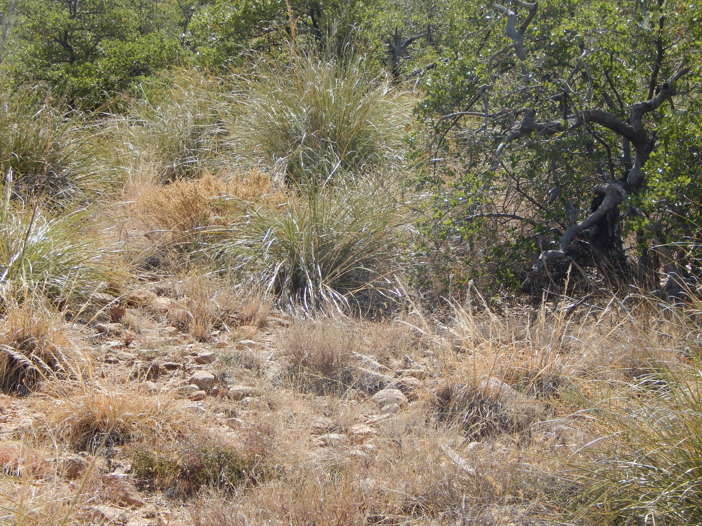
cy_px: 263
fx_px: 3245
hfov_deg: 12.3
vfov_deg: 9.3
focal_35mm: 160
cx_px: 351
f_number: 5.1
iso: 125
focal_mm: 28.7
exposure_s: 1/400
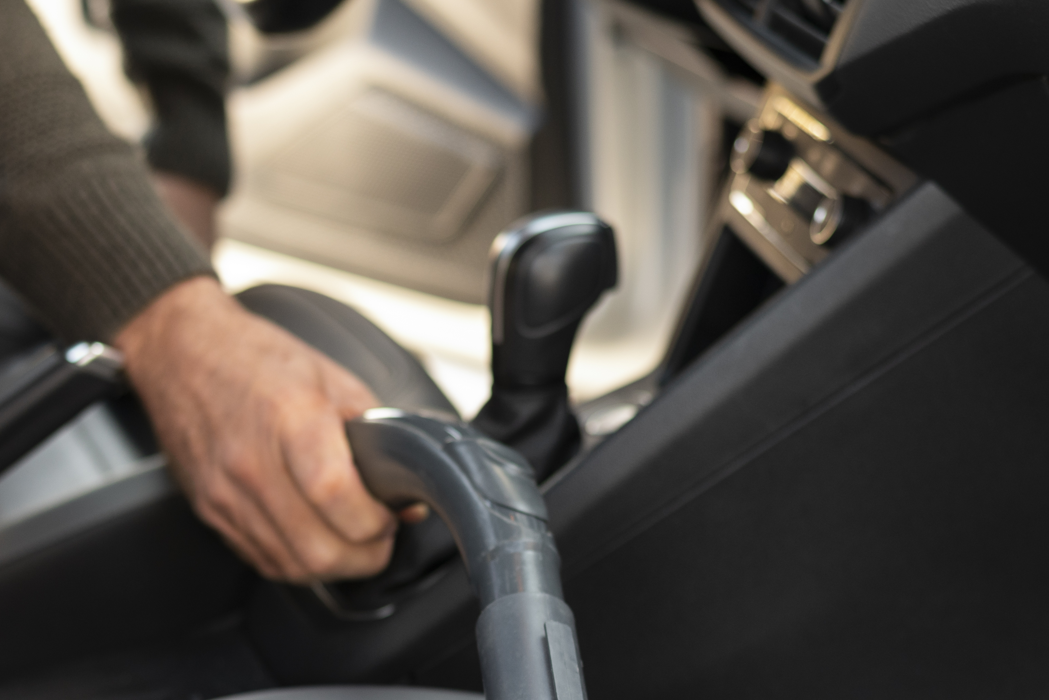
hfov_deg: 21.0
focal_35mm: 97
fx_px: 2827
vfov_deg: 14.0
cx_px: 439
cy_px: 626
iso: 400
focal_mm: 50
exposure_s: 1/80
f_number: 2.8
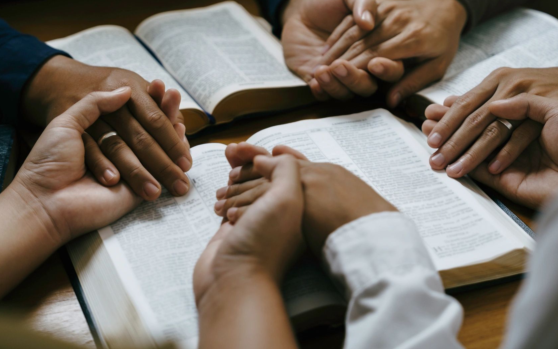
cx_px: 272
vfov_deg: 17.4
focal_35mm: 75
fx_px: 1141
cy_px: 131
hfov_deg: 27.5
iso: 320
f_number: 2.8
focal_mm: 58
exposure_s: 1/160
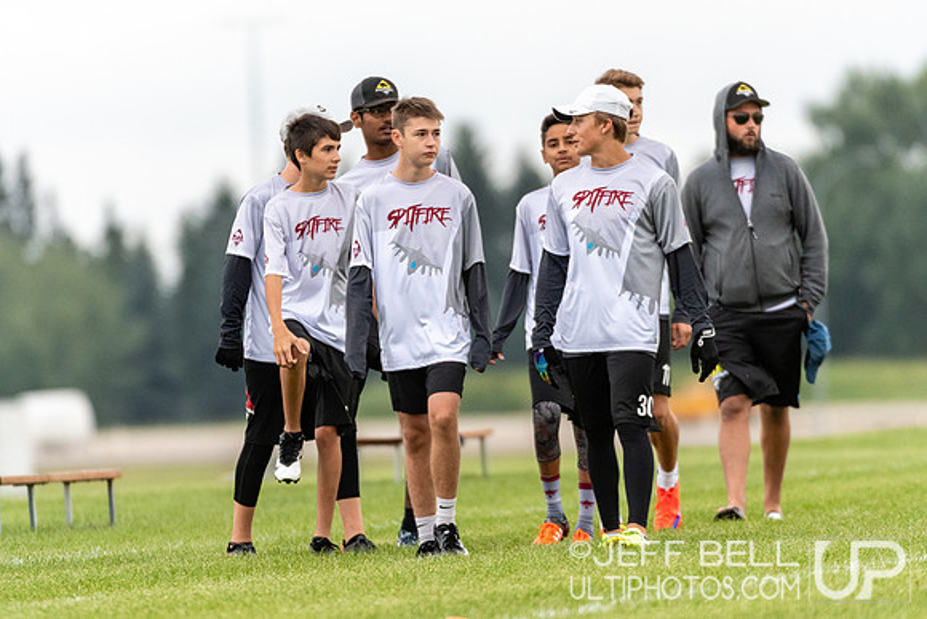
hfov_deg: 3.4
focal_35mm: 600
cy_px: 310
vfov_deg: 2.3
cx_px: 464
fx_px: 15453
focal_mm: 400
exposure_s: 1/2000
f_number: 4
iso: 2200
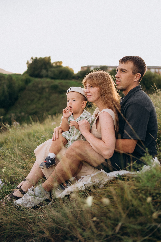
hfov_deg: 37.9
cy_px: 121
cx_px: 80
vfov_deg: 54.4
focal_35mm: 35
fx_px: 235
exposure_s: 1/200
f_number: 2
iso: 100
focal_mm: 35
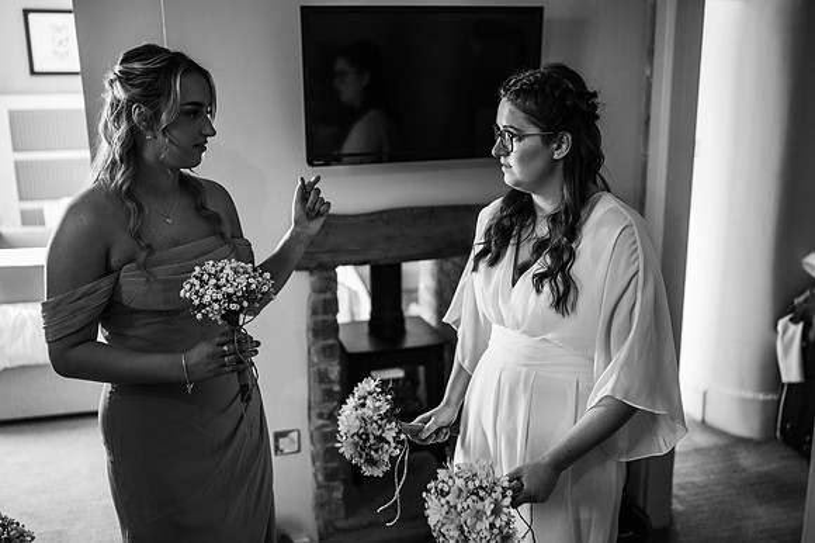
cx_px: 408
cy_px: 272
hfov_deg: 54.5
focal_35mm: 35
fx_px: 792
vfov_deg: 37.8
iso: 1000
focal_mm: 35
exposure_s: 1/200
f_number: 2
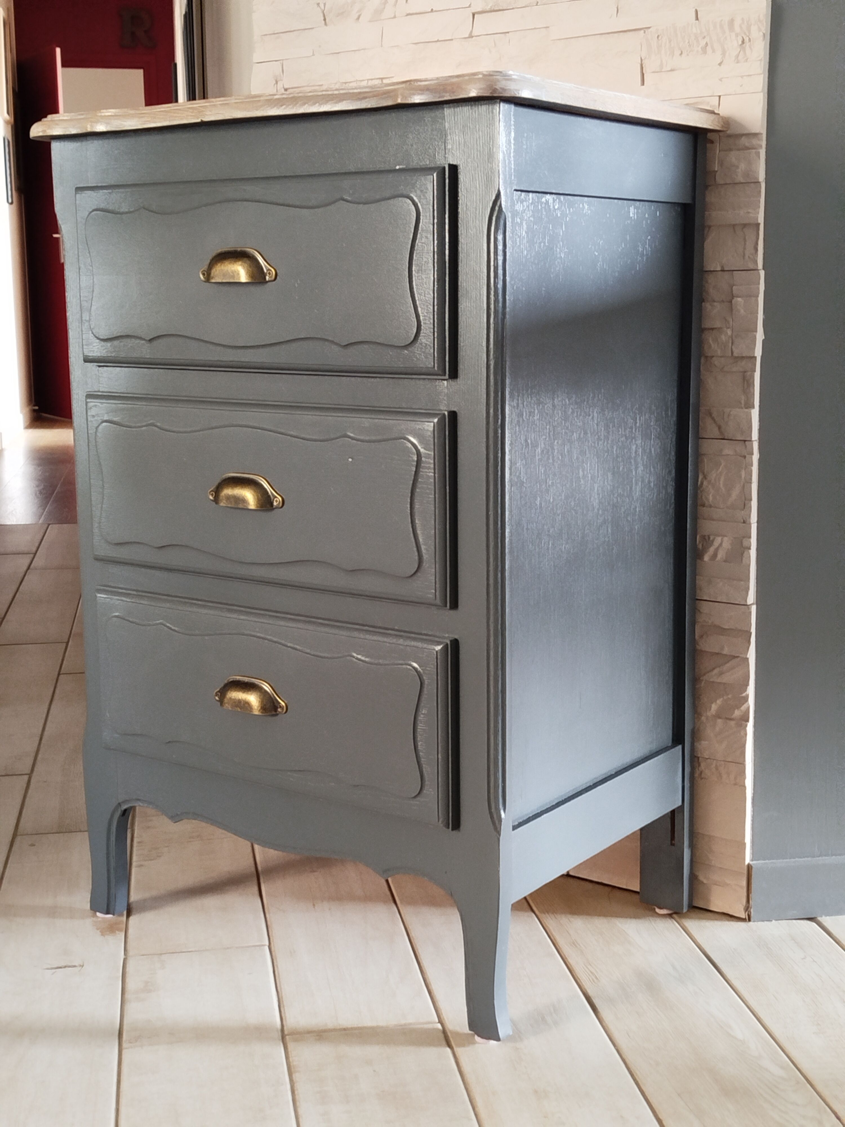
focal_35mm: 48
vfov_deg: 39.7
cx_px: 422
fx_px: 1562
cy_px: 564
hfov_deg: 30.3
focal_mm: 5.31
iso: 400
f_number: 1.7
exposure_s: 1/17
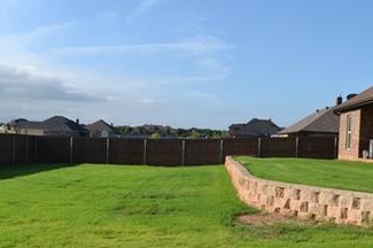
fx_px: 673
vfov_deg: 20.8
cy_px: 150
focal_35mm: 65
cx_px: 196
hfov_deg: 31.0
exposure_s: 1/200
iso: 100
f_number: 7.1
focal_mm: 22
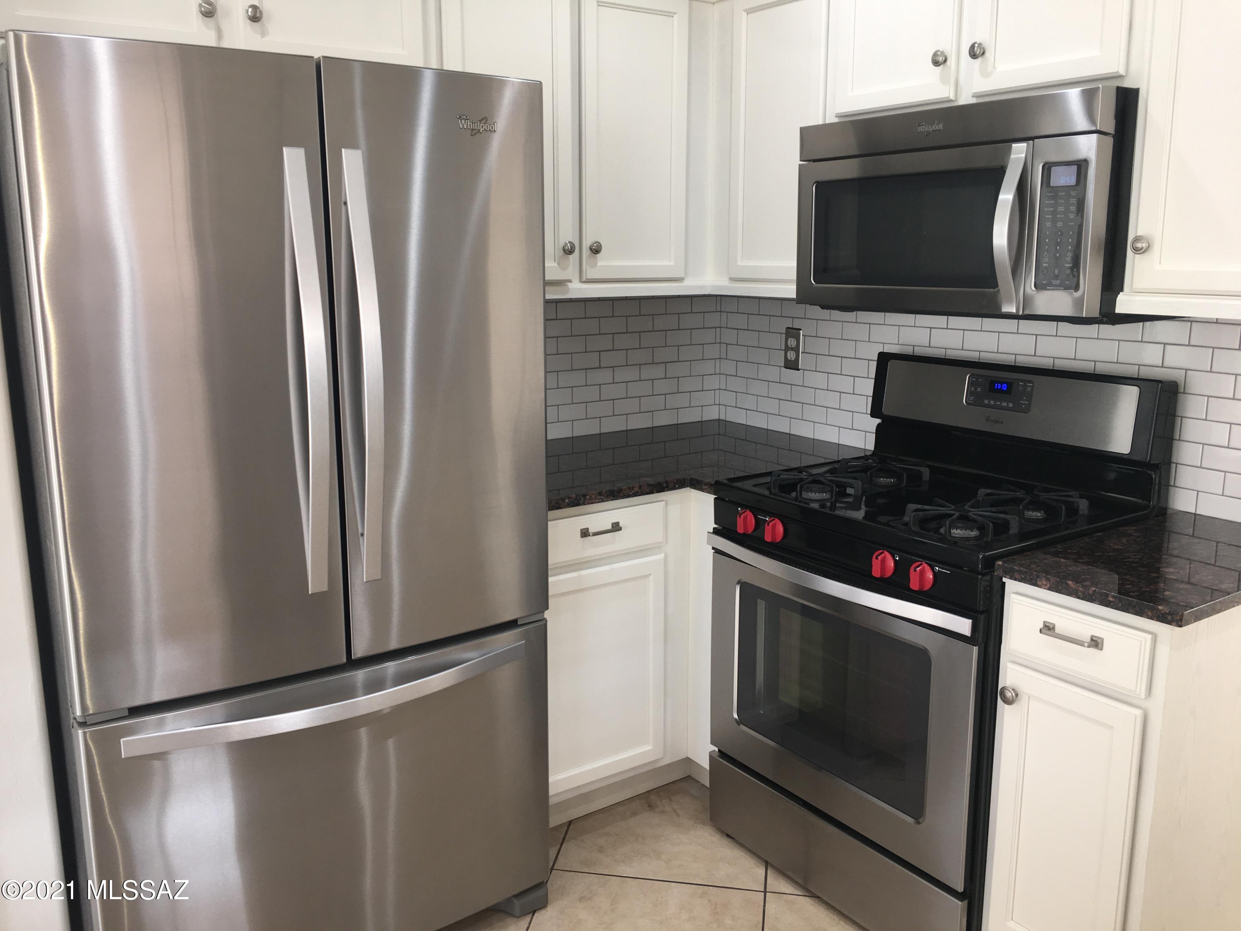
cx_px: 620
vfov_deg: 48.2
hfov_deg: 61.7
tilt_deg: -11.7
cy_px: 466
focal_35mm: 29
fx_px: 1040
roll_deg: -0.6
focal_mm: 4.15
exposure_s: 1/30
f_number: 2.2
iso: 25
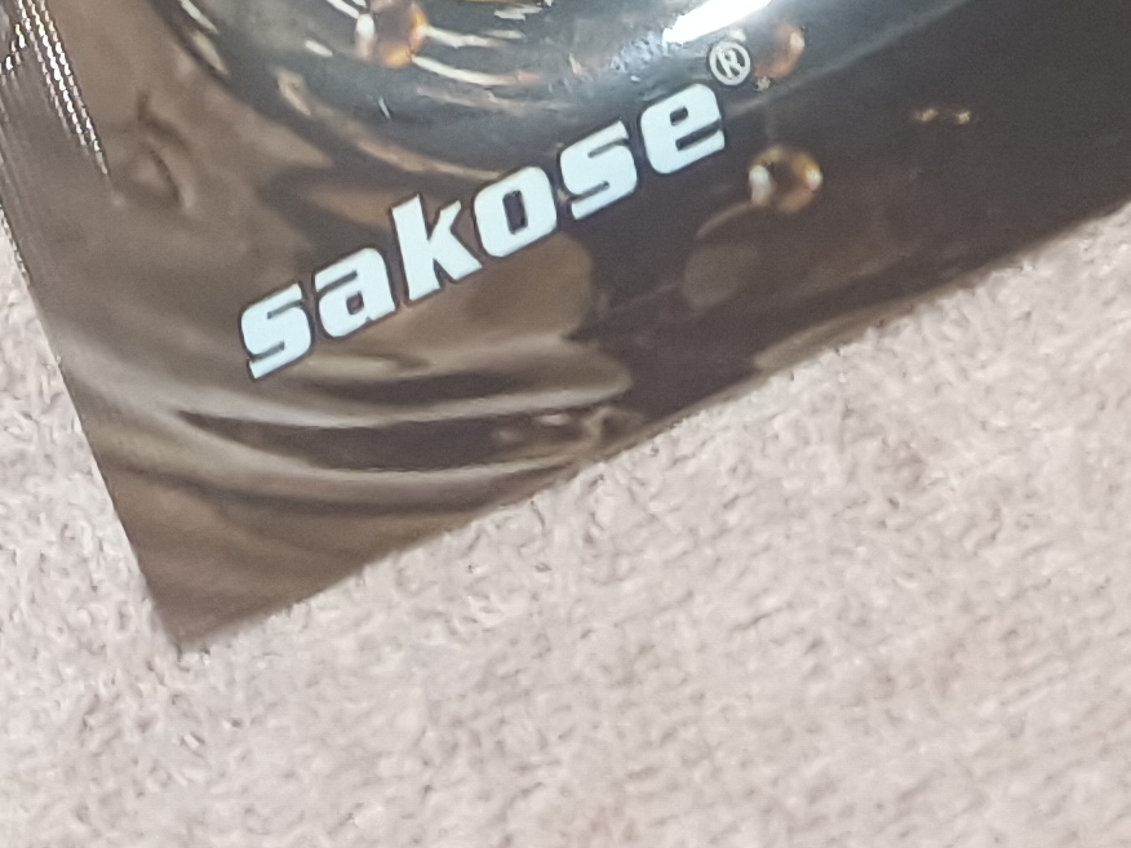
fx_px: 3431
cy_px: -1040
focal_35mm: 105
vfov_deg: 12.0
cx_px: 76
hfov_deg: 18.4
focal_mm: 5.59
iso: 4132
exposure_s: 1/25
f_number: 1.88
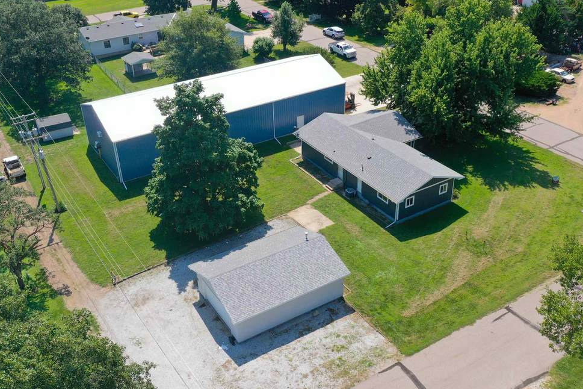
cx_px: 309
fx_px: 599
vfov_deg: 35.9
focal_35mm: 37
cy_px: 194
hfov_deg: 51.9
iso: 100
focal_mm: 10.26
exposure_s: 1/320
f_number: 5.6
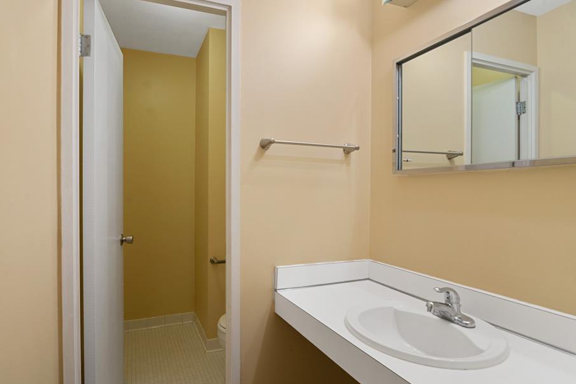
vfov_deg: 38.8
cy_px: 208
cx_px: 264
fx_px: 544
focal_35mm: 34
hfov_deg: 55.7
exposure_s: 1/10
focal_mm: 30
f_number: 9
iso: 320
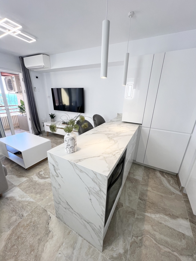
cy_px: 130
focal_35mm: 13
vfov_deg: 106.2
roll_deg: -2.3
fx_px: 98
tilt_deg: -18.6
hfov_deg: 89.9
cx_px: 98
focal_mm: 1.57
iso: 32
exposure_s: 1/103
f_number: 1.8
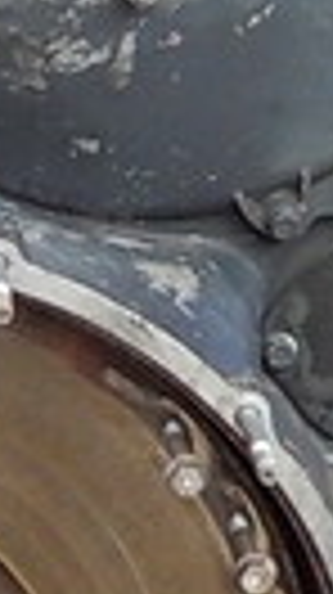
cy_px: 238
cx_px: -140
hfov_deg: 7.5
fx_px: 2502
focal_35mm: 159
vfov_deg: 13.5
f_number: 3.3
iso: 360
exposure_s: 1/30
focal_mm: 4.1
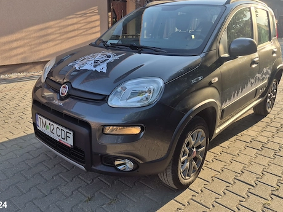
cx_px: 133
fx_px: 245
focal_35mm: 30
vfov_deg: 46.7
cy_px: 91
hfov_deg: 59.9
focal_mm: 5.4
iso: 25
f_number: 1.8
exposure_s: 1/1188
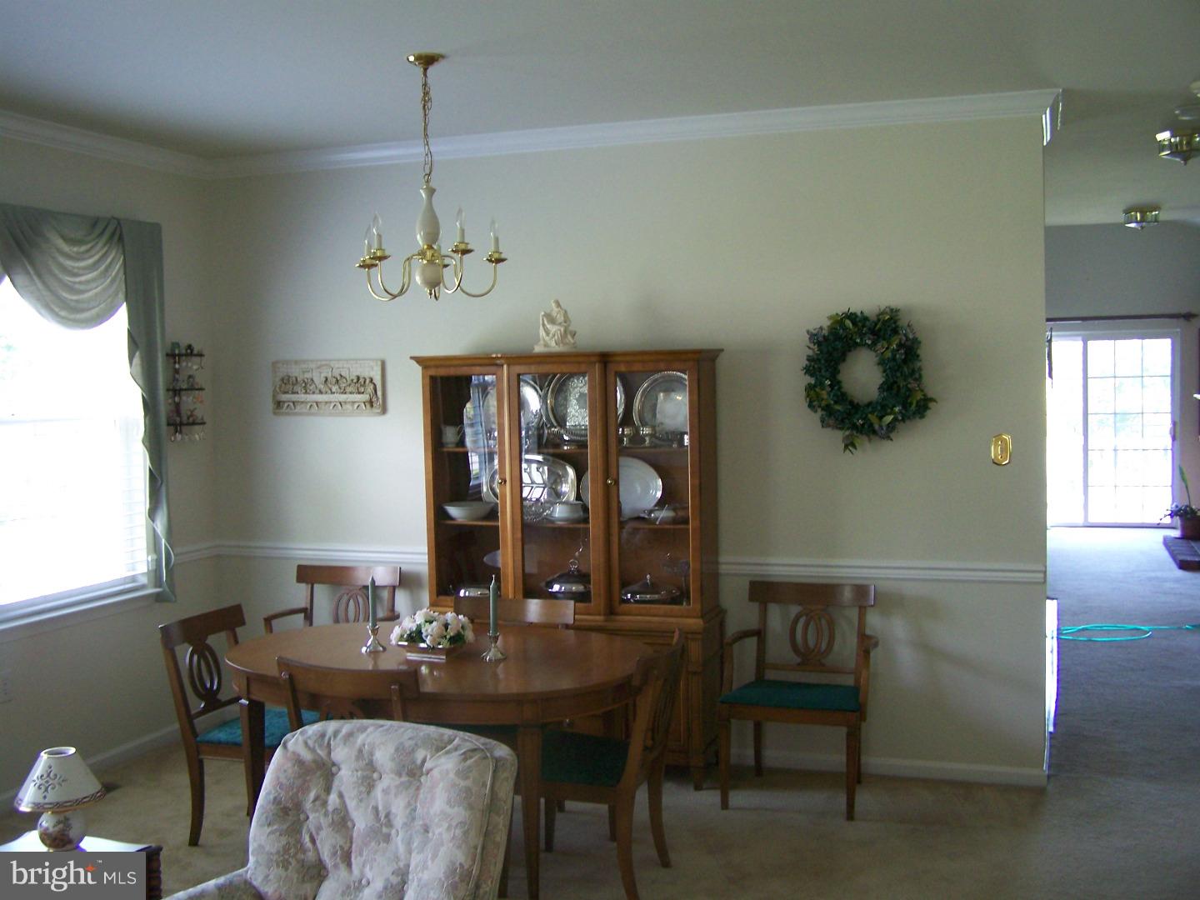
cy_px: 450
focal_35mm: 38
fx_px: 1317
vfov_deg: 37.7
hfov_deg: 49.0
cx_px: 600
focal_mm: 6.3
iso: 160
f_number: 2.8
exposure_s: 1/20
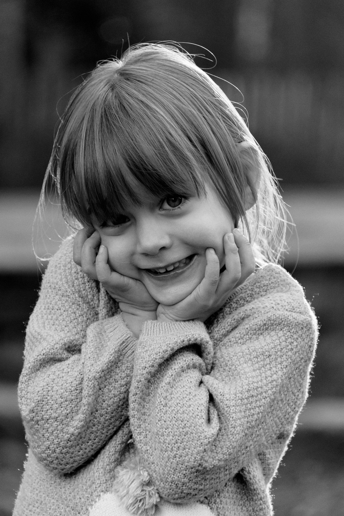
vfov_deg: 7.0
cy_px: 258
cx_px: 172
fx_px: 4191
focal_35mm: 292
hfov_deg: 4.7
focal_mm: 195
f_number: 5.6
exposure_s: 1/400
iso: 2000
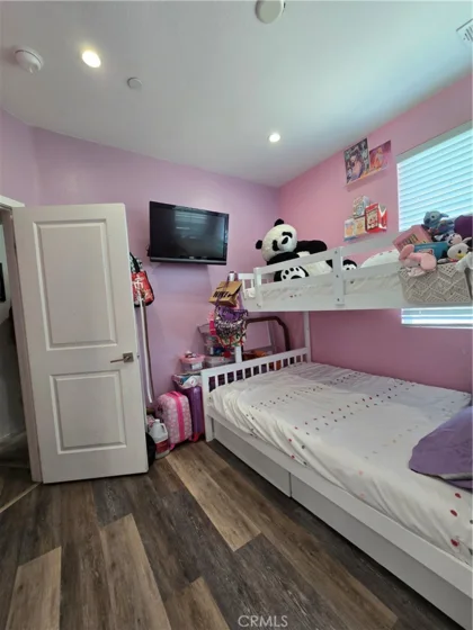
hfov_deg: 89.9
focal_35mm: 13
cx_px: 236
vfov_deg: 106.2
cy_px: 315
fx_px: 237
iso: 100
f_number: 2.2
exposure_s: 1/60
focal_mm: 2.2
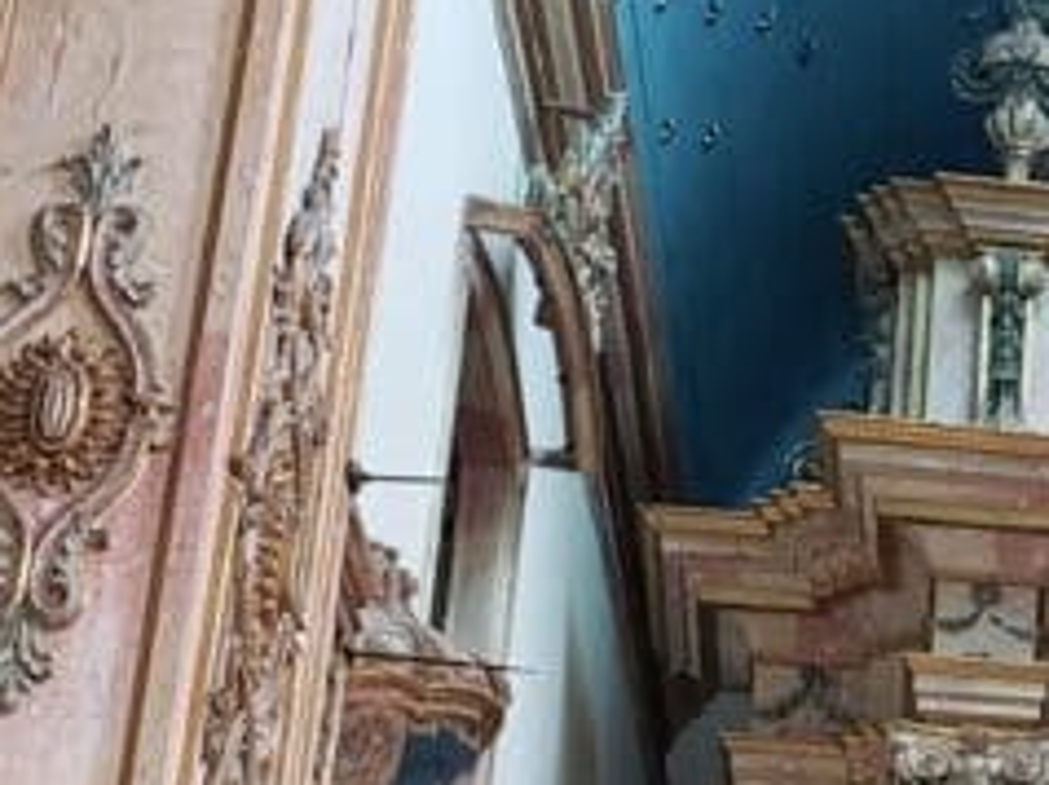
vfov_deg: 12.8
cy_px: 966
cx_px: 1618
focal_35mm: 112
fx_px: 3391
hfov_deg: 16.0
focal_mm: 4.3
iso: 250
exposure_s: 1/24
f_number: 2.4
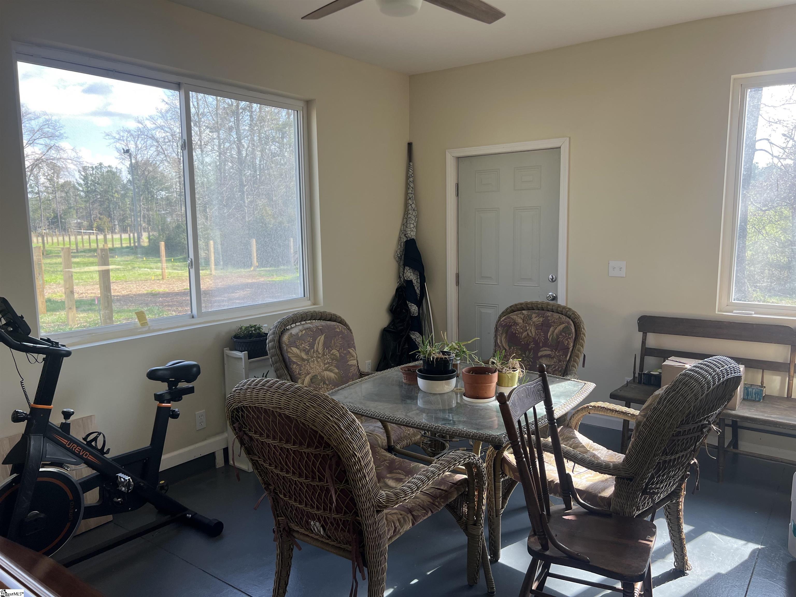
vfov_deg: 53.1
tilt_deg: -6.6
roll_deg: +0.9
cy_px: 298
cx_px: 398
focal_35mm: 26
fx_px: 598
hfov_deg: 67.3
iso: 40
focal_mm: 5.7
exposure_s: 1/155
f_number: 1.5
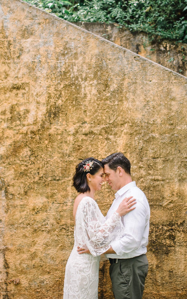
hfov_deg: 19.7
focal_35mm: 66
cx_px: 116
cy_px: 153
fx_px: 538
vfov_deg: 31.1
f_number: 1.8
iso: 200
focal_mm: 35
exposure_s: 1/3200
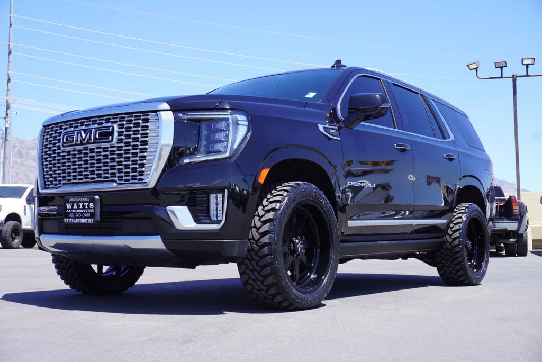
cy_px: 181
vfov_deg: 30.9
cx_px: 271
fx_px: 655
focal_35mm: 44
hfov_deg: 44.9
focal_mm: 29
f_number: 8
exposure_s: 1/100
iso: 100
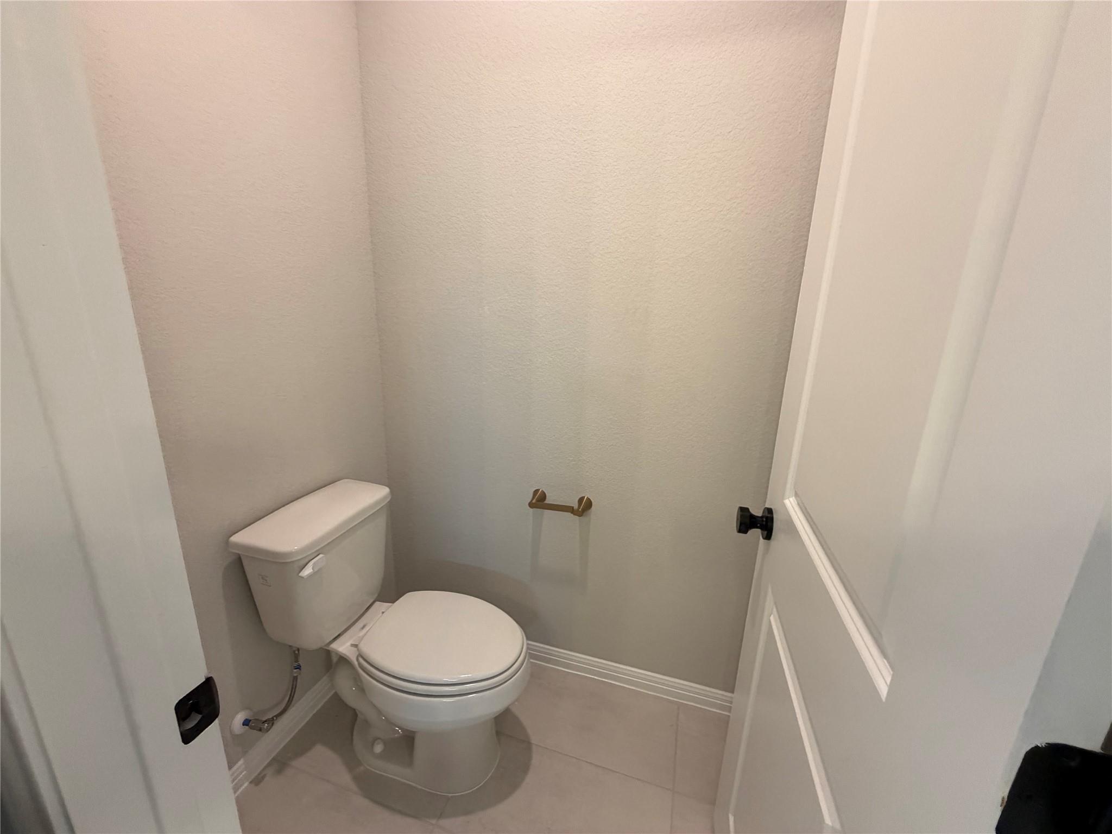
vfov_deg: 85.7
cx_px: 556
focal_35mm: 14
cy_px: 417
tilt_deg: -17.2
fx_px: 450
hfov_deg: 102.1
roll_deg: +0.7
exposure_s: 1/120
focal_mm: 2.22
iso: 250
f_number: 2.2
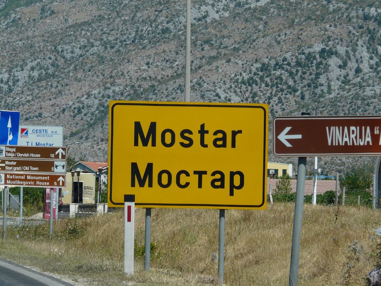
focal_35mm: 270
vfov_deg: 5.5
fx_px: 2972
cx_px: 190
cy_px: 143
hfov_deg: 7.3
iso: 100
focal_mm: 44.4
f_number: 5.6
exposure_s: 1/500
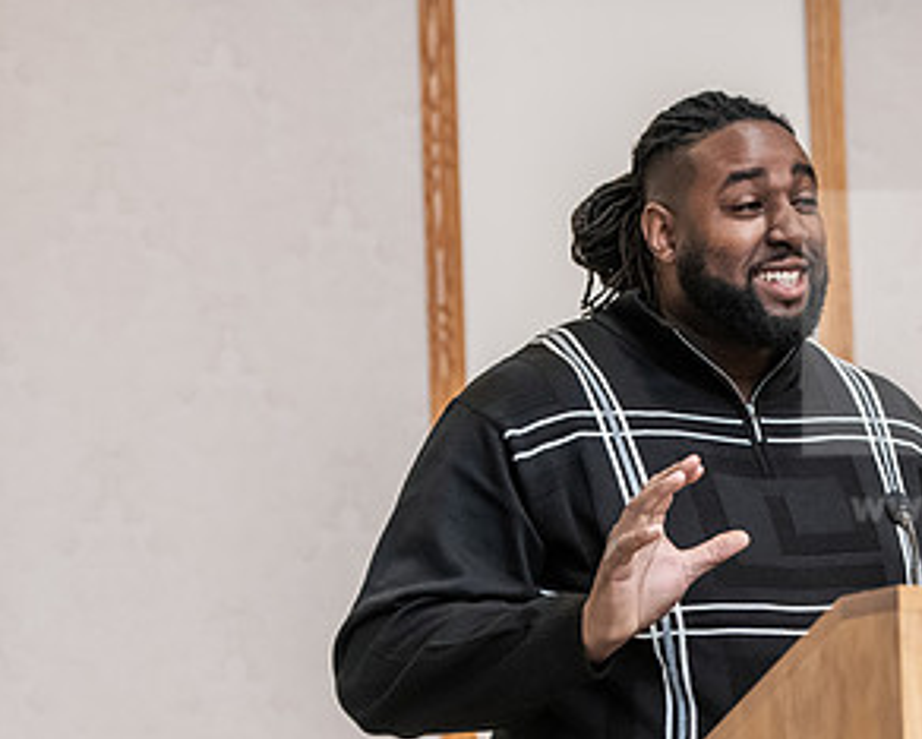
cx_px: 707
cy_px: 573
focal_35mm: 177
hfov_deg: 10.9
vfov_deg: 8.7
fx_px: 4833
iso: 2500
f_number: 3.2
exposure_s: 1/200
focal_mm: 95
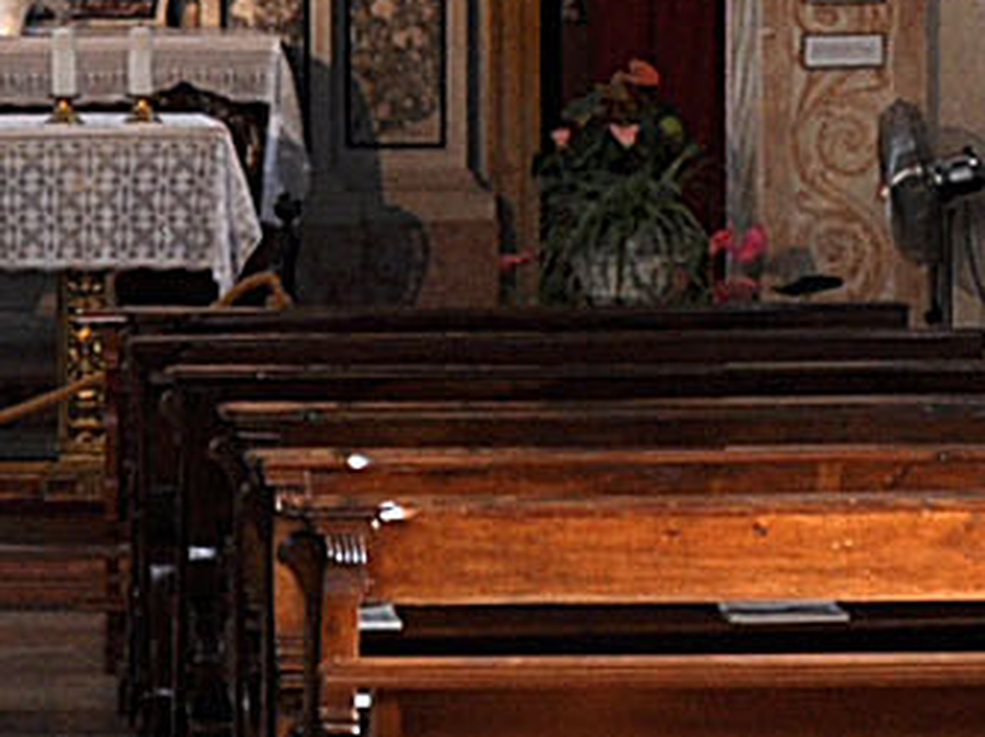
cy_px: -988
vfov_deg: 6.4
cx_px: -3
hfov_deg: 8.9
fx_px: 6312
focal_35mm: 222
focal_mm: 24
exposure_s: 1/20
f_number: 5
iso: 200
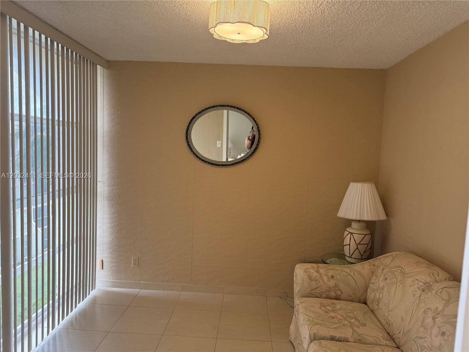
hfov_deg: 71.6
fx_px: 325
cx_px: 234
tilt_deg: -4.4
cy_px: 176
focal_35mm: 24
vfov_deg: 56.8
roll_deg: -1.9
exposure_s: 1/215
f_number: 1.78
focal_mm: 6.76
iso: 160
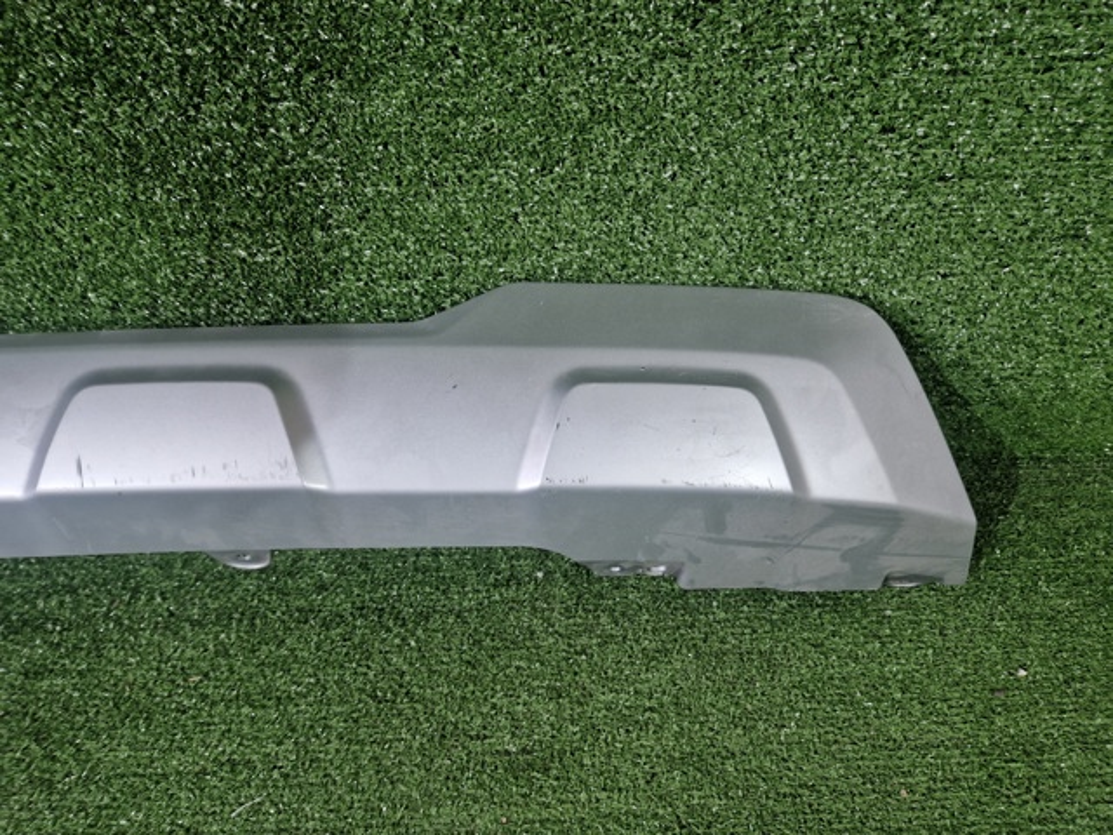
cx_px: 556
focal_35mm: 23
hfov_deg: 73.9
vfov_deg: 58.9
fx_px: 740
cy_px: 418
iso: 50
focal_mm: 5.4
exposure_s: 1/100
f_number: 1.8
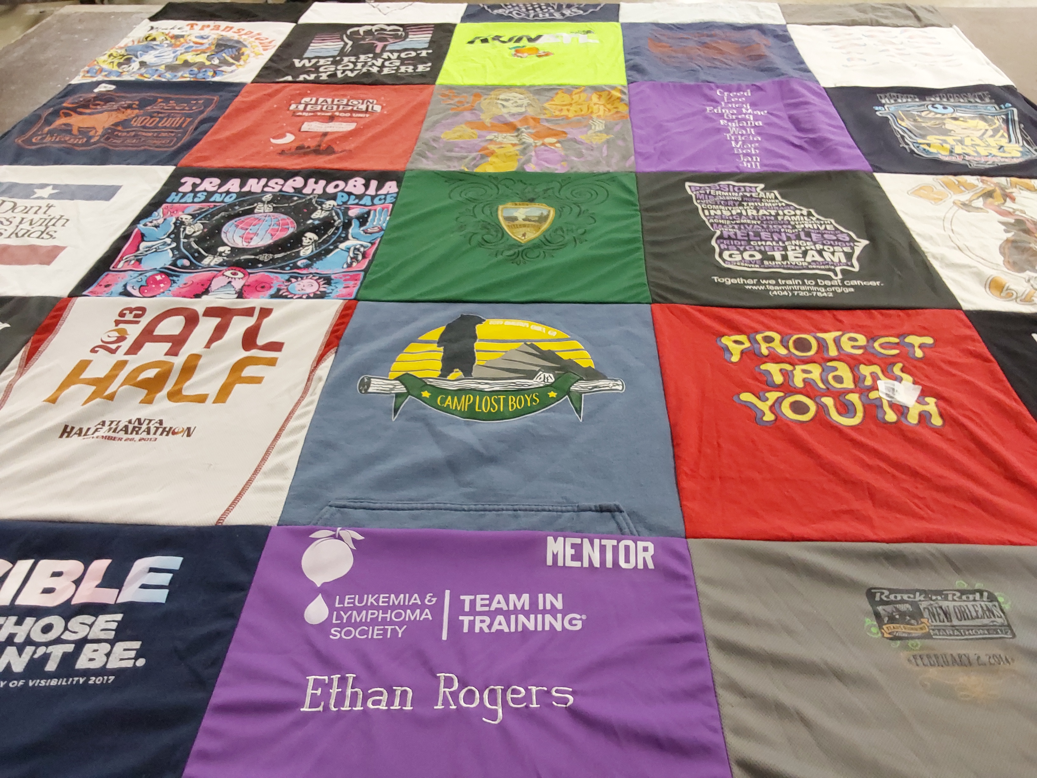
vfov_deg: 49.7
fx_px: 839
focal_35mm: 28
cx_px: 518
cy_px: 389
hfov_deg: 63.4
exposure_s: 1/60
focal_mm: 2.91
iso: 160
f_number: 1.9
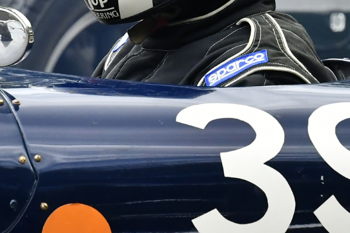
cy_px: 88
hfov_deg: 1.3
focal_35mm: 1591
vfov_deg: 0.9
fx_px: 15467
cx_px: 241
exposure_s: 1/500
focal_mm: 280
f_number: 5.6
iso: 1400
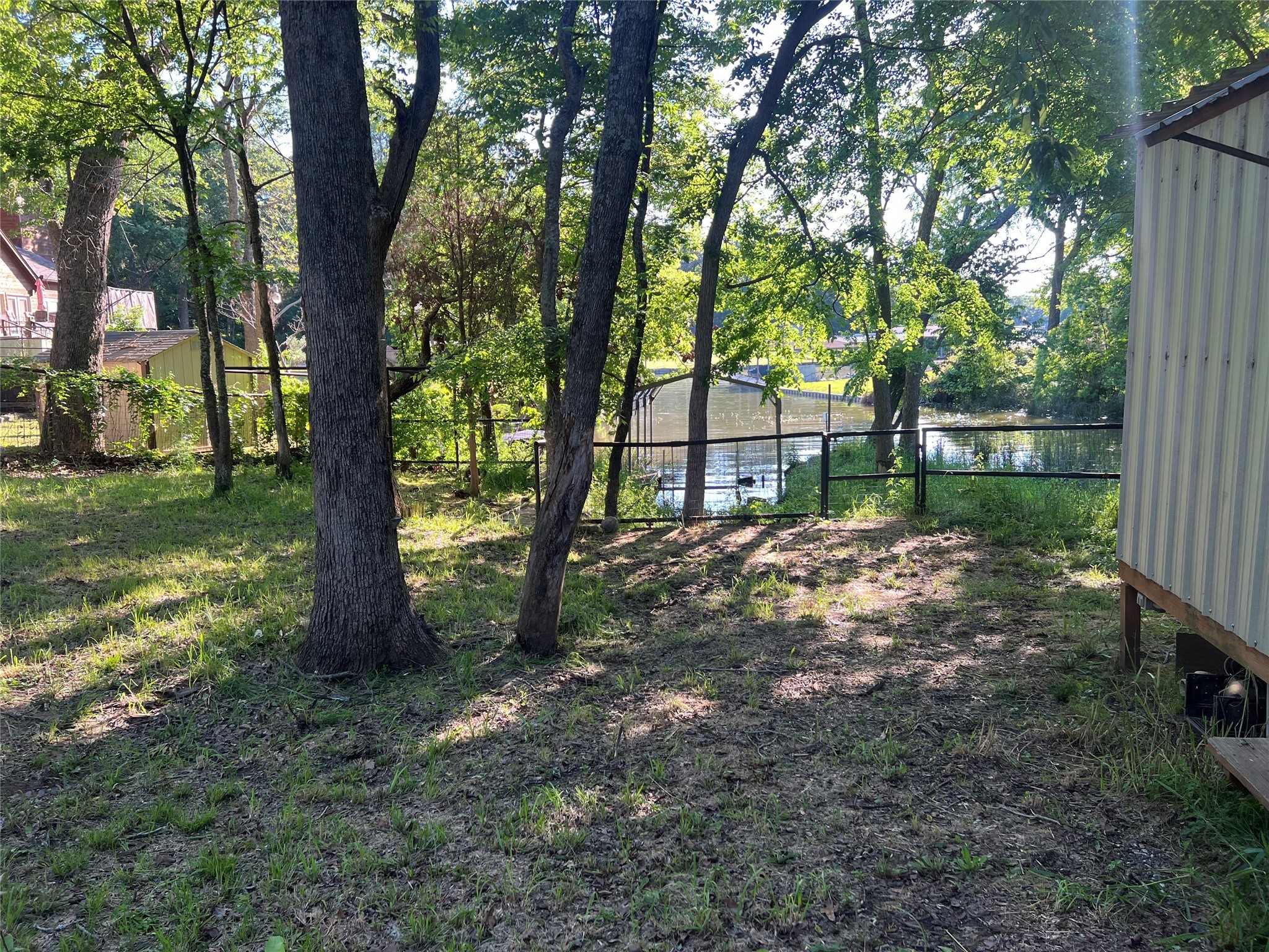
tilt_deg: -7.7
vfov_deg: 53.1
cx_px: 634
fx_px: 953
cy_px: 476
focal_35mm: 26
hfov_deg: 67.3
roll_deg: +1.2
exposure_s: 1/246
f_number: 1.5
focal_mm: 5.7
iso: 40
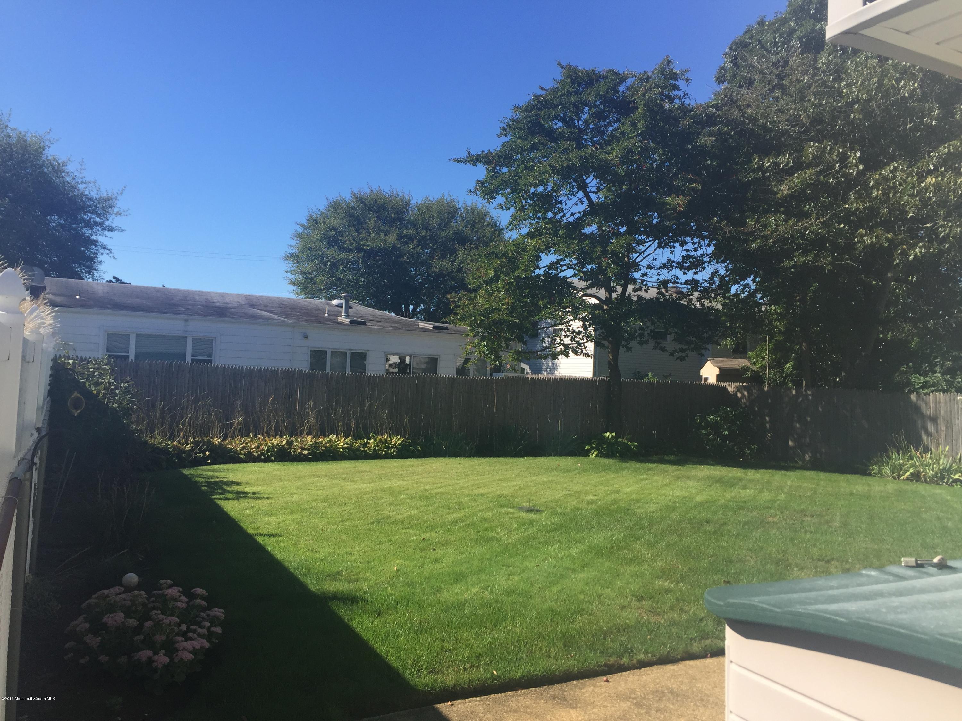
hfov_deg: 61.7
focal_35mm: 29
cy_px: 360
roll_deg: -2.1
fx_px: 806
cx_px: 481
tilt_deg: +0.1
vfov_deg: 48.2
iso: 32
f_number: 2.2
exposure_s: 1/1412
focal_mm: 4.15
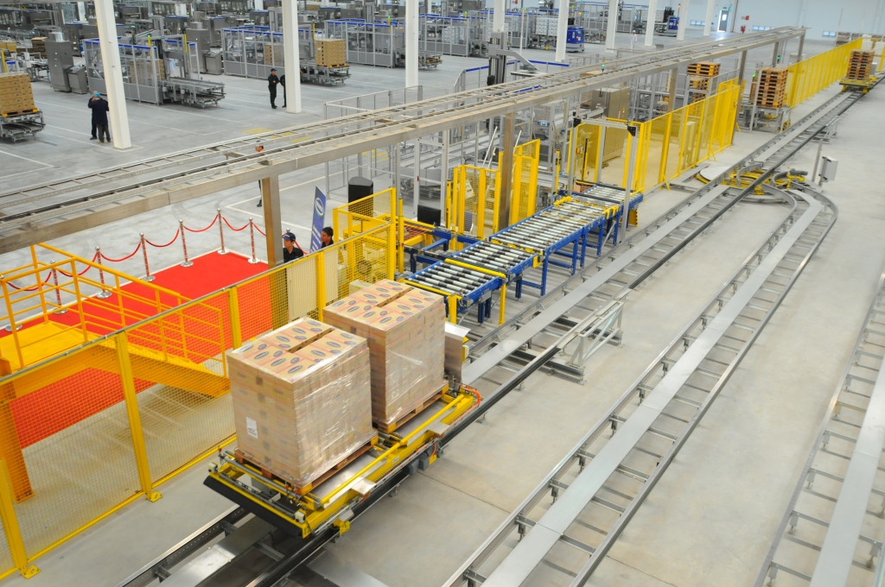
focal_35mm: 30
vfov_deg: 43.5
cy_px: 294
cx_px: 442
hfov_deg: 62.0
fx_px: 737
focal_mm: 20
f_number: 4
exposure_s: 1/60
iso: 1000
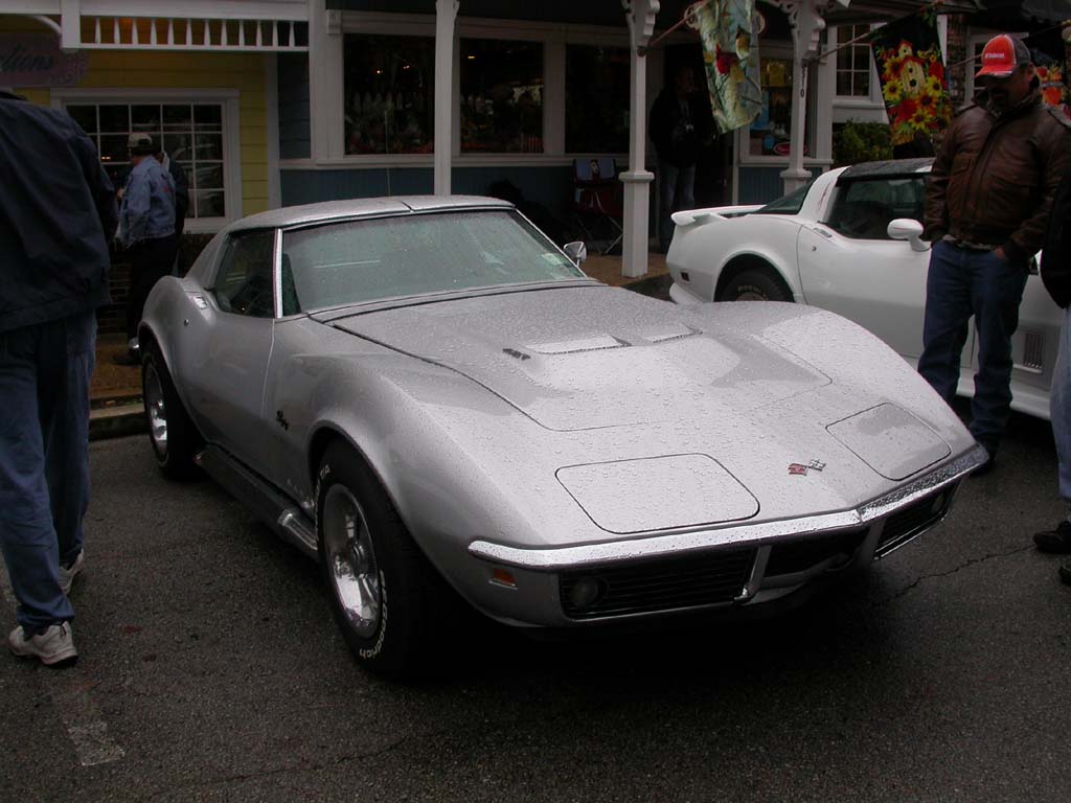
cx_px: 536
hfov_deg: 49.0
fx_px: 1176
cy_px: 402
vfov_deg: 37.7
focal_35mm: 38
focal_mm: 7.85
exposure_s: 1/143
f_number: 4.7
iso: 100
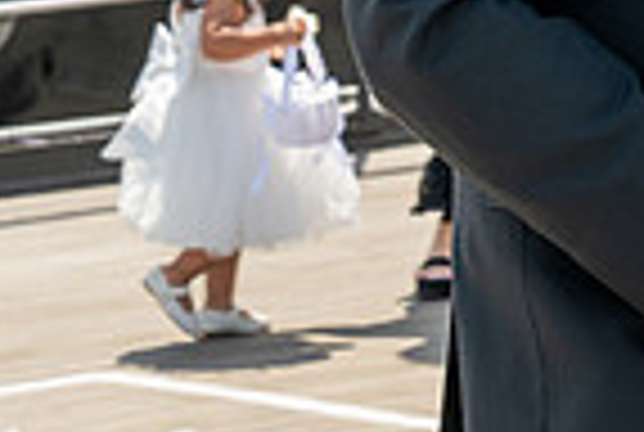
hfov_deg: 7.2
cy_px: -349
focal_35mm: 283
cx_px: 874
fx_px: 5073
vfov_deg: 4.8
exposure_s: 1/200
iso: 200
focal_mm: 70
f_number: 9
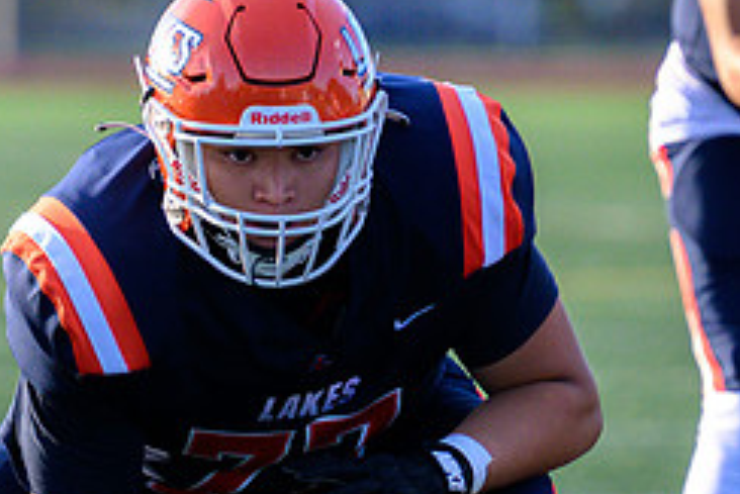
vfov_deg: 1.8
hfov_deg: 2.7
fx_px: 15775
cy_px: 513
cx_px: 276
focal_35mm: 767
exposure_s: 1/2000
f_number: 4
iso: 1600
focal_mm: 230
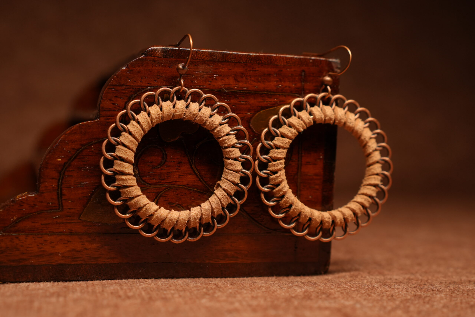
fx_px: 686
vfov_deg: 26.0
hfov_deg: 38.2
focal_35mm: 52
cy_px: 158
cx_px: 238
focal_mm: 35
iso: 400
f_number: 4
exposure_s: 1/100
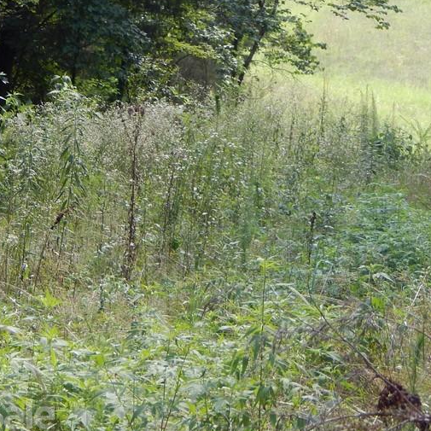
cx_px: 347
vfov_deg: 7.4
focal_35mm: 235
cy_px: 128
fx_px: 3310
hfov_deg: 7.4
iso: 125
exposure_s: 1/100
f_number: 4.8
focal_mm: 23.4
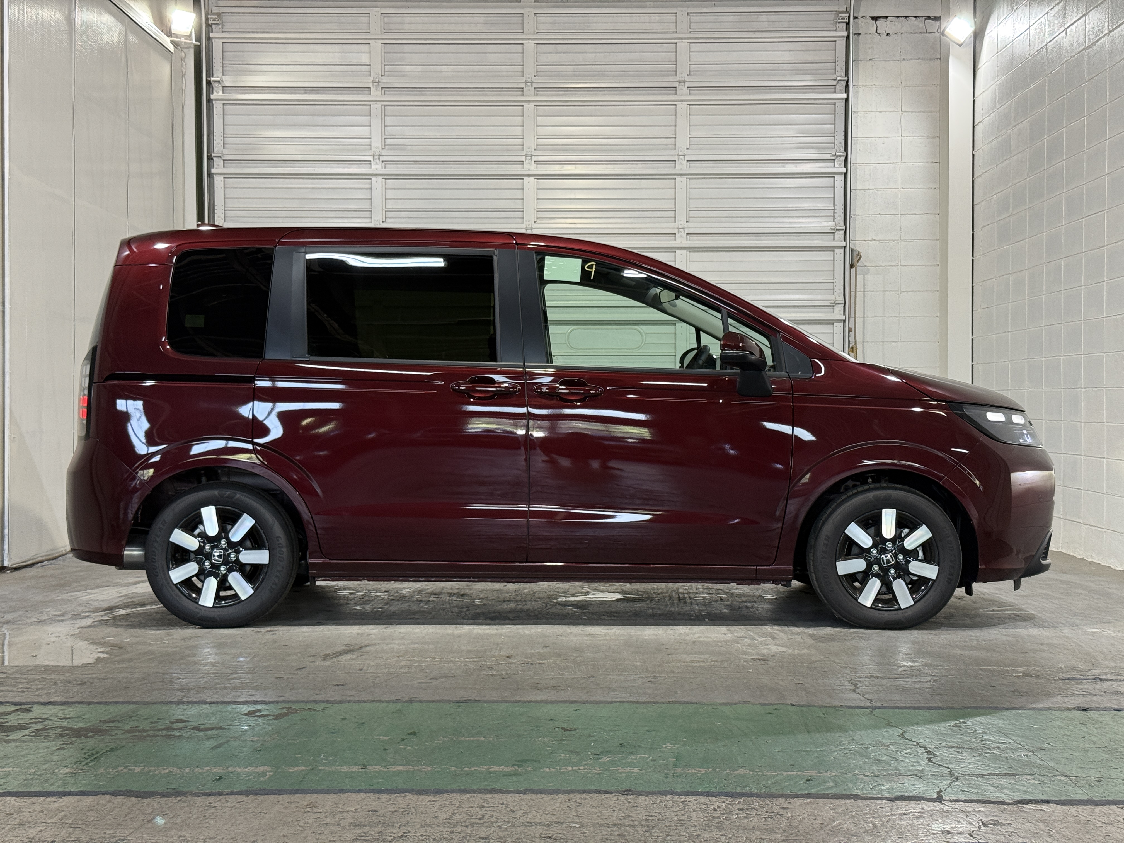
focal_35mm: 48
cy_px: 422
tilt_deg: -0.8
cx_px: 562
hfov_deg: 39.7
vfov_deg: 30.3
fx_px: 1559
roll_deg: -0.8
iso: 100
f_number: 1.78
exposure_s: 1/60
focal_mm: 6.76
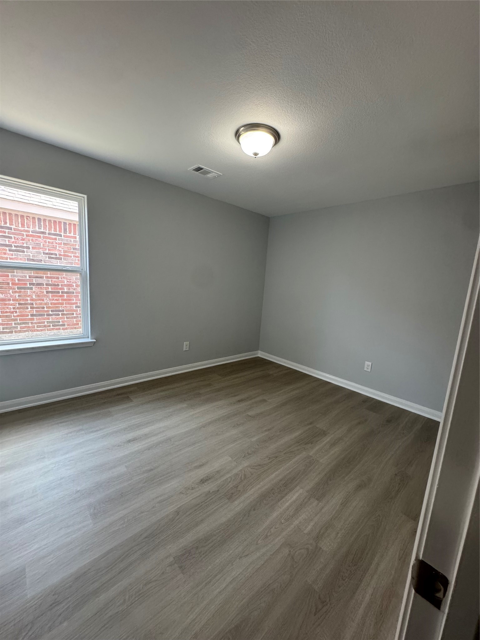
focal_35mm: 14
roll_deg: -3.2
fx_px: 259
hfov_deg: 85.7
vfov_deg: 102.1
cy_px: 320
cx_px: 240
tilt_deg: -8.4
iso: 250
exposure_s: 1/120
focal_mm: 2.22
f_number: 2.2
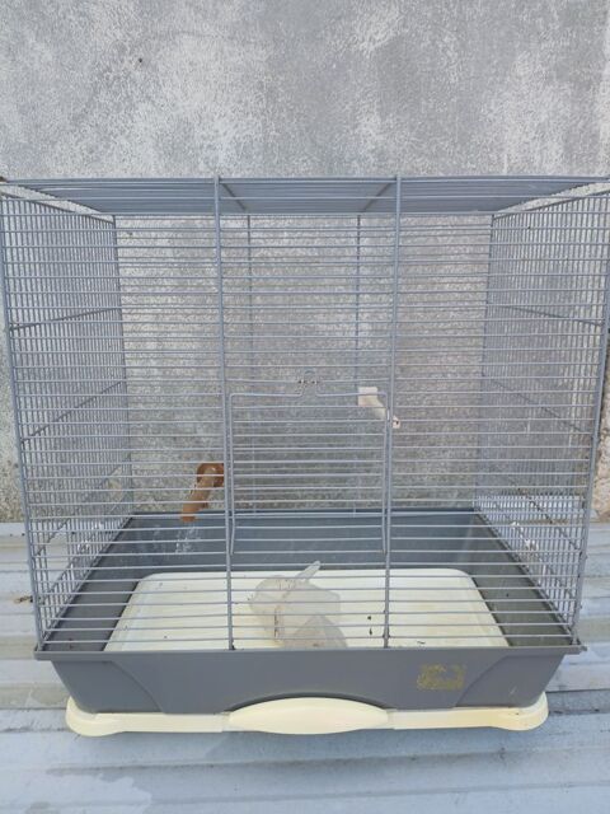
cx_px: 305
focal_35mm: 26
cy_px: 407
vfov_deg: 67.3
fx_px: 611
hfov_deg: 53.1
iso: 25
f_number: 1.8
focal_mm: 3.98
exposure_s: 1/100
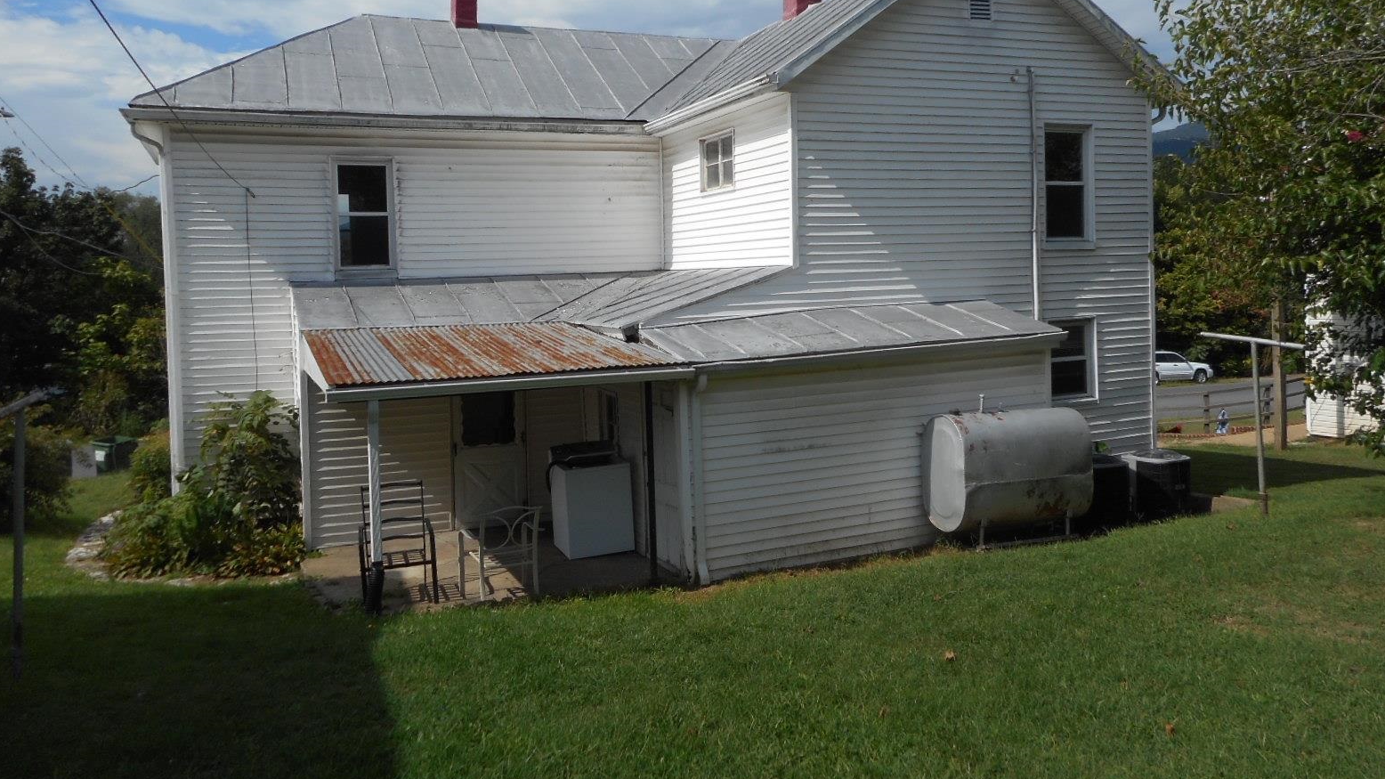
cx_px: 678
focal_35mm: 28
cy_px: 298
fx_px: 1028
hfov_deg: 67.9
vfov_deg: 41.2
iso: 80
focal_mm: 4.5
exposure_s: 1/1250
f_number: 3.7
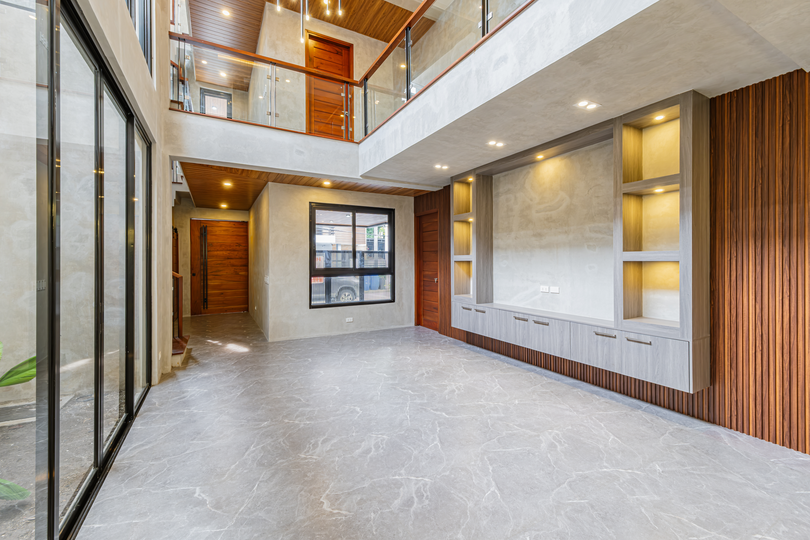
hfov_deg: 100.4
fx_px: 337
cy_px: 270
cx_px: 405
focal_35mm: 15
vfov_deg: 77.3
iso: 200
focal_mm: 9.9
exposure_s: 1/1.25
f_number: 11
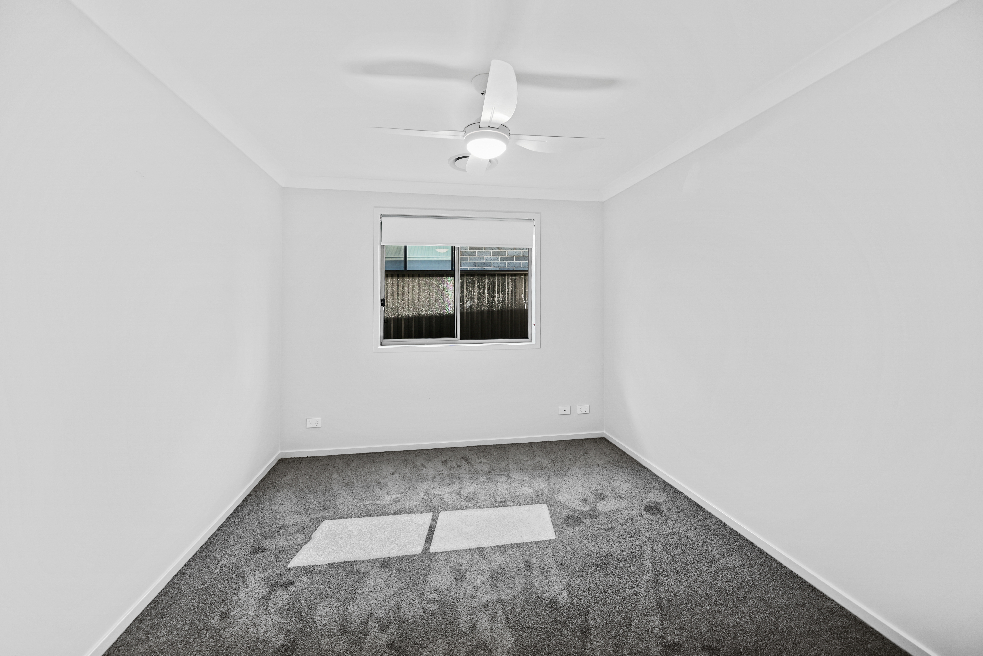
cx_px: 492
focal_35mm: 14
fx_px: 382
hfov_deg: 104.2
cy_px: 328
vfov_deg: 81.3
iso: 100
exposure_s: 1/13
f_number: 4
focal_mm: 14
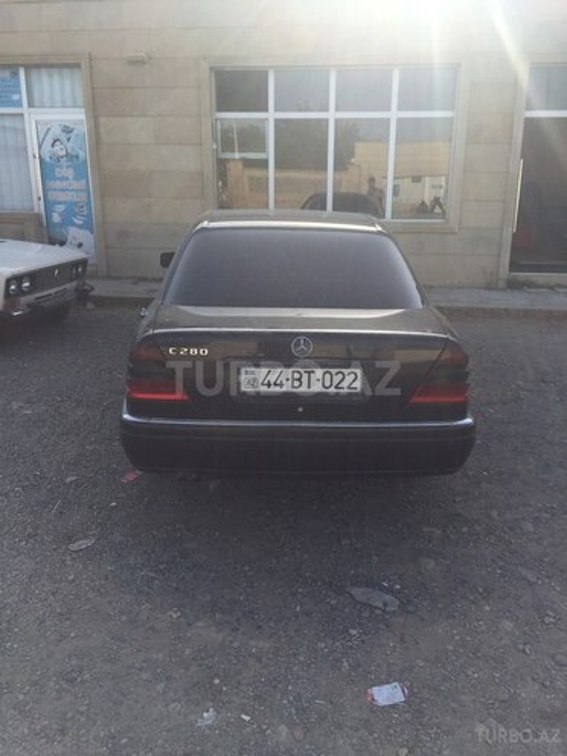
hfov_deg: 48.2
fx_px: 633
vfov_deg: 61.7
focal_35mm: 29
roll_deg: +0.6
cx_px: 284
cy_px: 378
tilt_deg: -15.8
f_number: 2.2
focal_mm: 4.15
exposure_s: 1/989
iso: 32
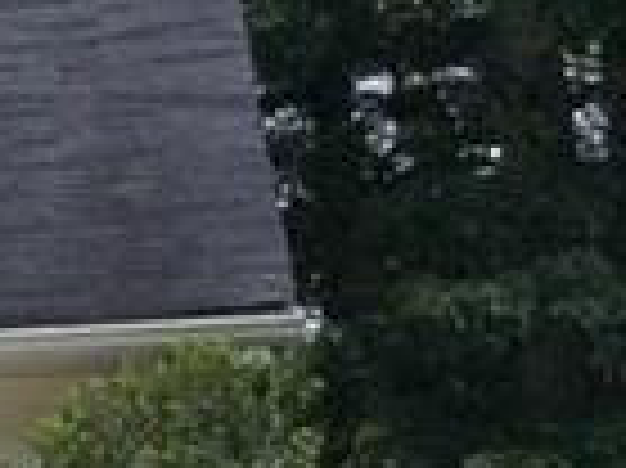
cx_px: -1639
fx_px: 4264
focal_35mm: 236
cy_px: 194
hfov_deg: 7.0
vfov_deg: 6.3
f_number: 2.4
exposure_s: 1/1079
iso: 32
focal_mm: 3.3
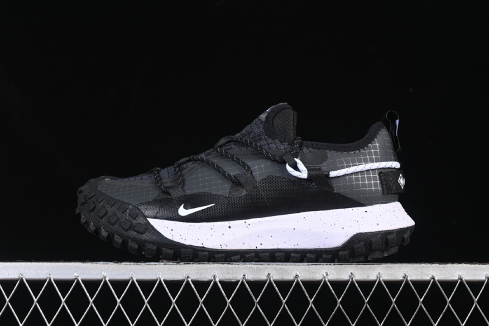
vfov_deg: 18.2
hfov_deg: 27.0
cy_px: 163
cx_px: 244
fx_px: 1019
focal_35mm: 75
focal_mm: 50
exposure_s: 1/60
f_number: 6.3
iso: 160
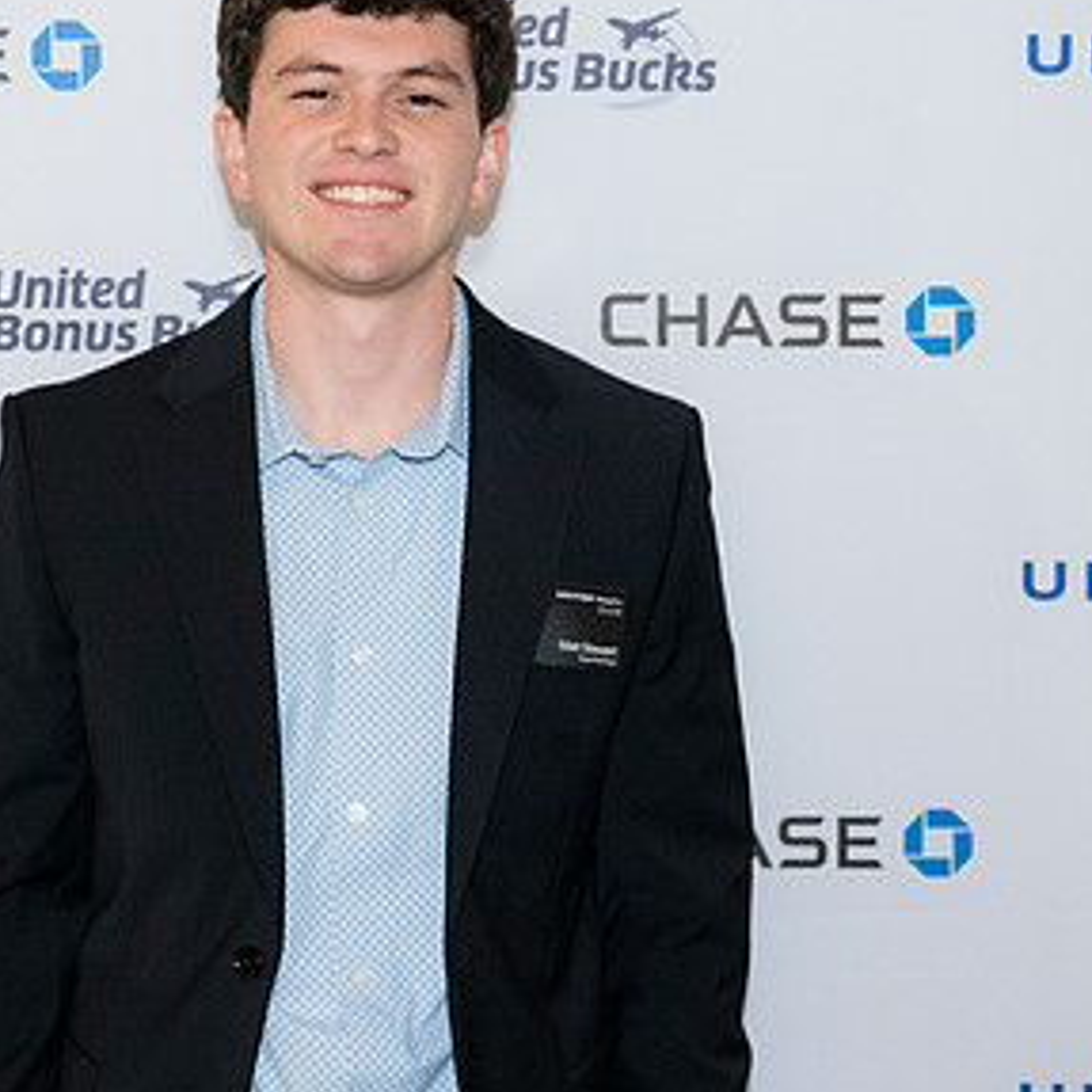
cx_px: 358
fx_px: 2820
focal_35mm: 79
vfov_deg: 21.8
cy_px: 375
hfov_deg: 21.8
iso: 3200
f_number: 4
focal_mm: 46
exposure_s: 1/125
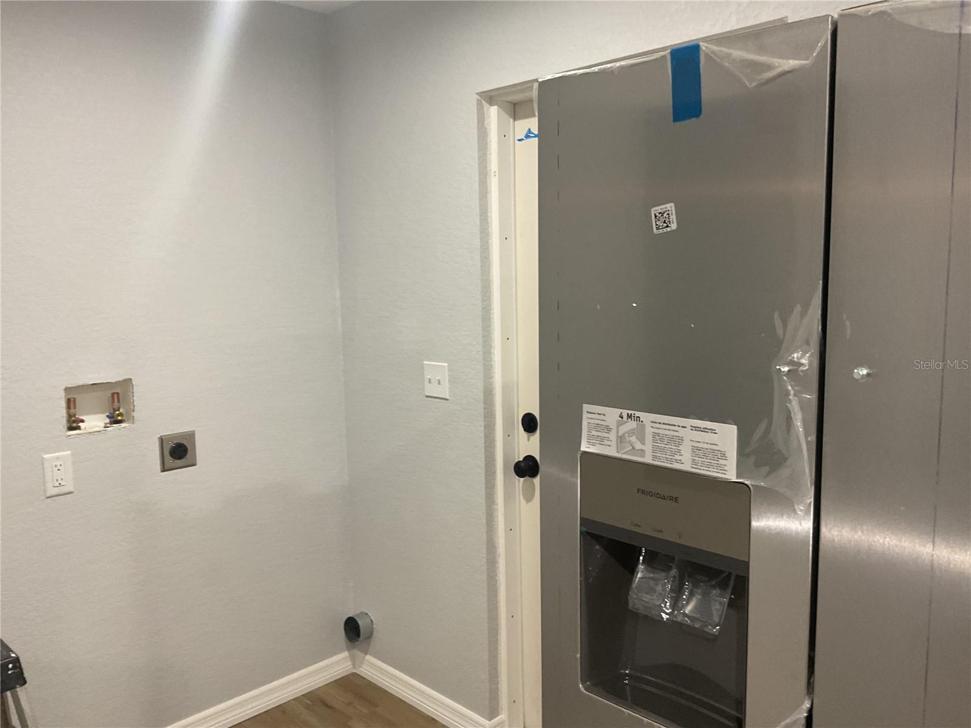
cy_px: 364
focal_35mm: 29
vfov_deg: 48.2
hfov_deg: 61.7
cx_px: 486
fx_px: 813
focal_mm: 3
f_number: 1.8
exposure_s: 1/60
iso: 100
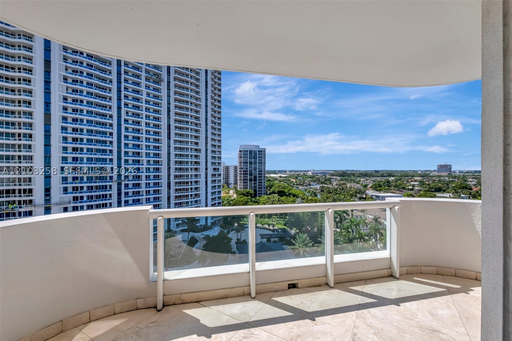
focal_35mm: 15
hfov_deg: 100.4
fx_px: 213
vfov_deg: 77.3
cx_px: 256
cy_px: 170
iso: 640
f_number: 9
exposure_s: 1/2000
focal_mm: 10
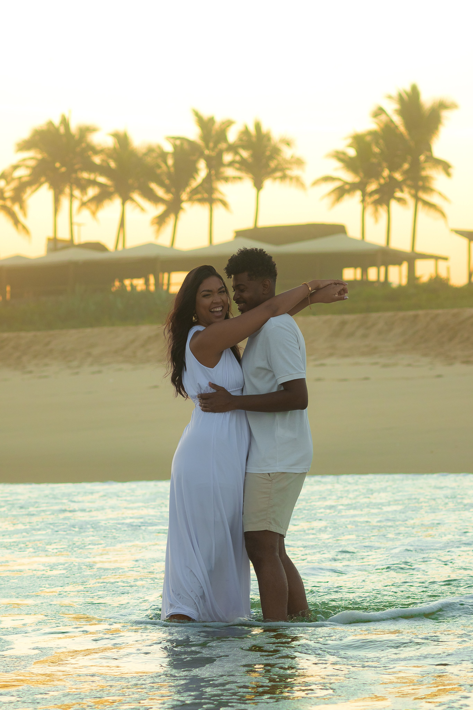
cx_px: 236
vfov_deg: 16.1
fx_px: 2513
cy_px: 355
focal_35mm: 128
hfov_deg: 10.8
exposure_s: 1/250
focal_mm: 85
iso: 250
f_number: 4.5
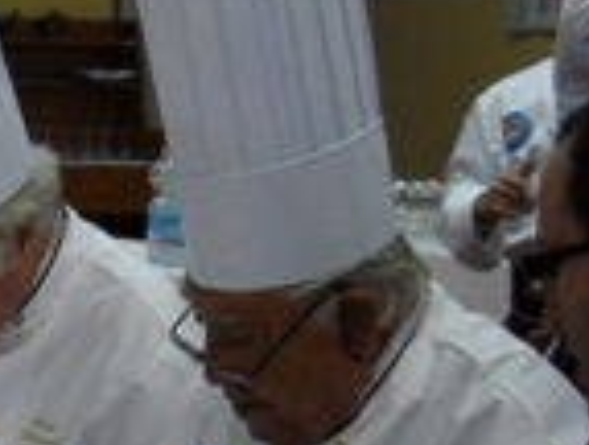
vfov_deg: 9.8
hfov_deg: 12.5
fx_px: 2559
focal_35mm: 150
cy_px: 470
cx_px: -309
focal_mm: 7.88
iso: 322
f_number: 3.3
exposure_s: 1/60
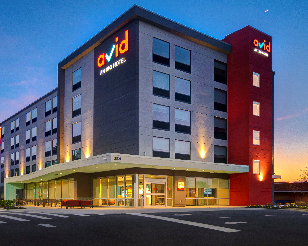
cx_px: 130
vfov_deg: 43.4
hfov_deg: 52.6
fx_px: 310
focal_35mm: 34
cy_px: 123
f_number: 7.1
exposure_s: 1/4
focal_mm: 20
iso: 250
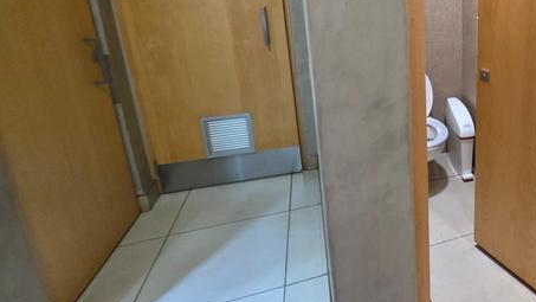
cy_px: 64
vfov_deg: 44.0
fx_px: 355
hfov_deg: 63.2
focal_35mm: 25
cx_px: 472
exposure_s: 1/50
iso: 320
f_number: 1.9
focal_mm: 2.2
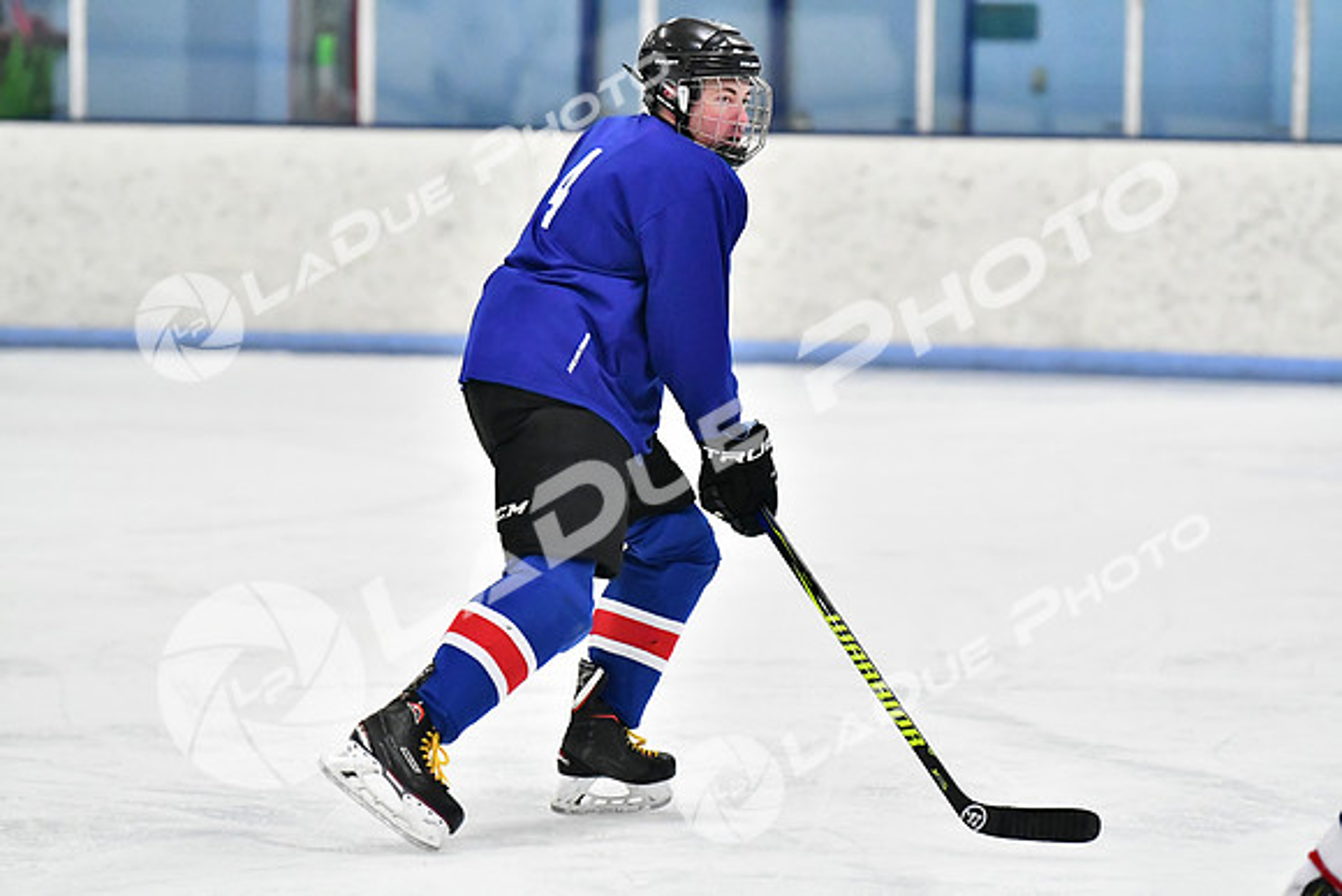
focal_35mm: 195
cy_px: 448
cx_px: 671
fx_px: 7271
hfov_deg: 10.5
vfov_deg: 7.0
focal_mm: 130
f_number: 3.2
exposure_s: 1/1250
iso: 6400
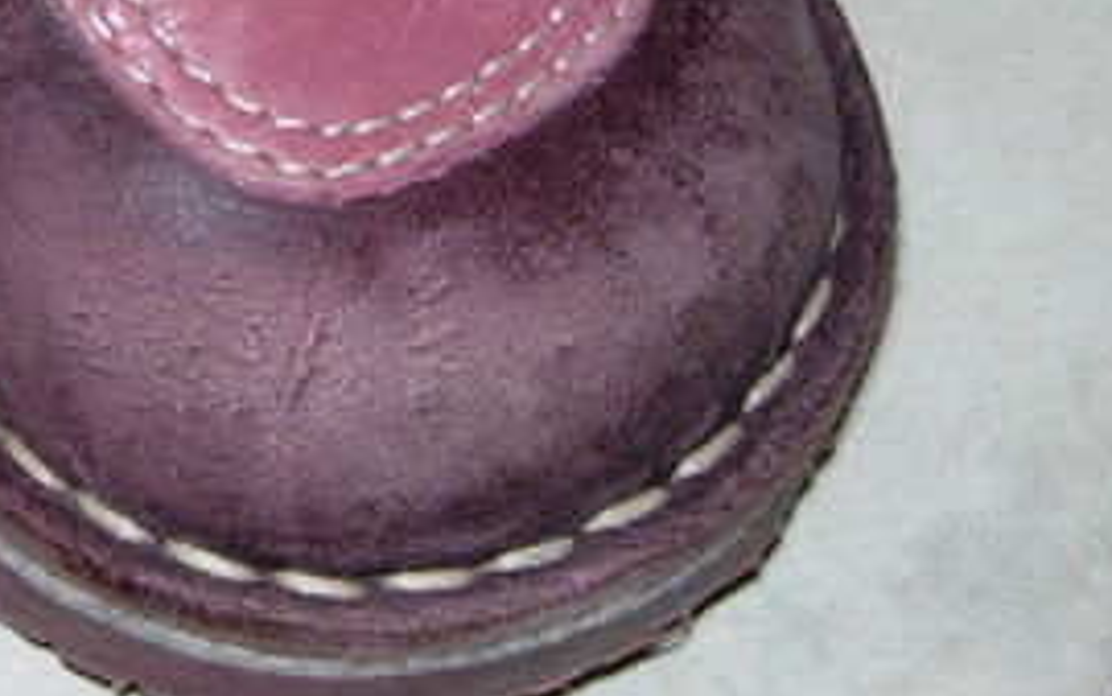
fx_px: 4517
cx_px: -301
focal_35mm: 149
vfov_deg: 8.6
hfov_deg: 13.6
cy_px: -284
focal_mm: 7.8
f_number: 4.8
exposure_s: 1/32
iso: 79
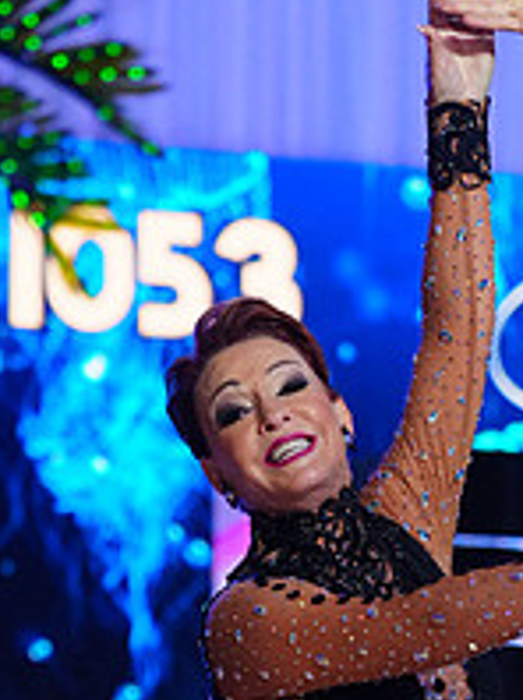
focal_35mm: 358
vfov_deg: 5.5
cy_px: 976
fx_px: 7227
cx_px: 422
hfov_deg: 4.1
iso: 2500
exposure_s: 1/400
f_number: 4
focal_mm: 127
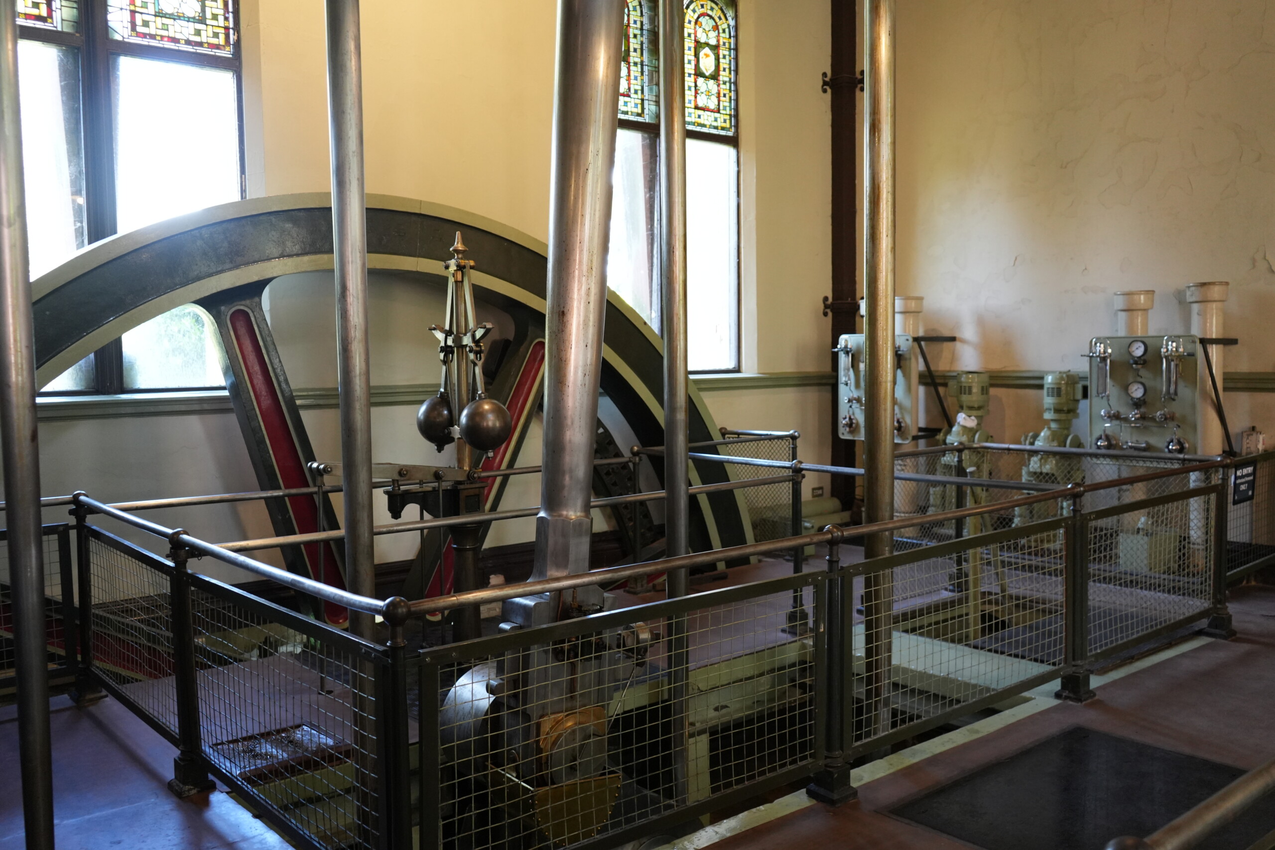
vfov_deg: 42.3
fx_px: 1098
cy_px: 425
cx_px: 638
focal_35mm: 31
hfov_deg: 60.3
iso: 3200
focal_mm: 31
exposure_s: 1/160
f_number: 3.5
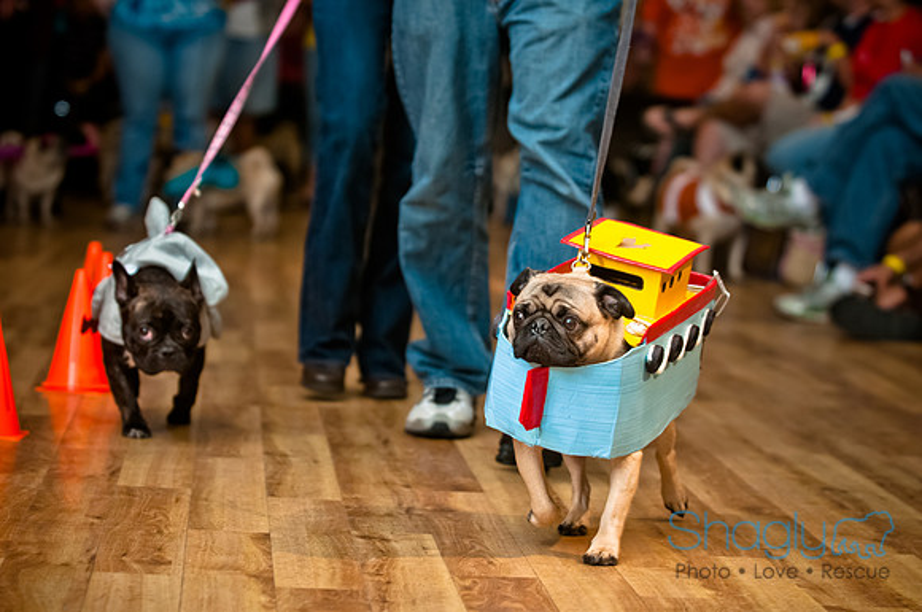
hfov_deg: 17.1
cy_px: 306
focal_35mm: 120
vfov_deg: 11.4
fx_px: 3069
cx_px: 461
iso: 200
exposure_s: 1/200
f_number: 2.8
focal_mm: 80
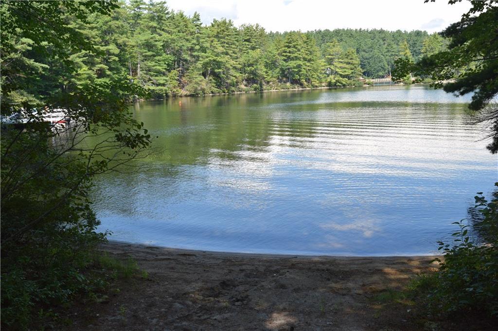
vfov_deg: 36.8
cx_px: 249
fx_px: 498
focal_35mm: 36
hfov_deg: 53.1
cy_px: 166
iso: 200
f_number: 8
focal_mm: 24
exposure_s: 1/250
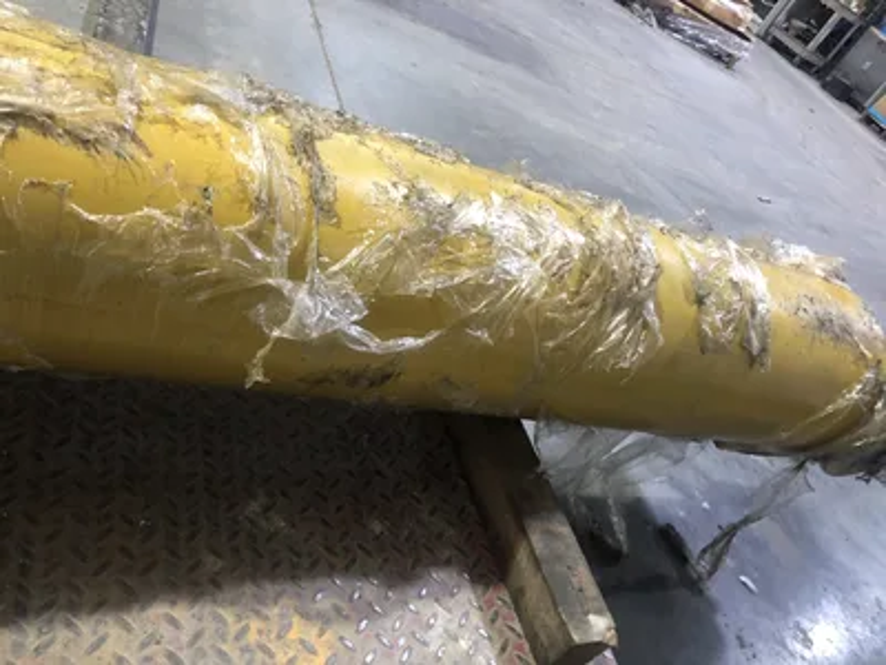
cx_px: 443
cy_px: 332
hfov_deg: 63.4
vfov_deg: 49.7
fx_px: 717
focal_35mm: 28
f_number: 1.8
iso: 100
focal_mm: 3.99
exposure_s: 1/9
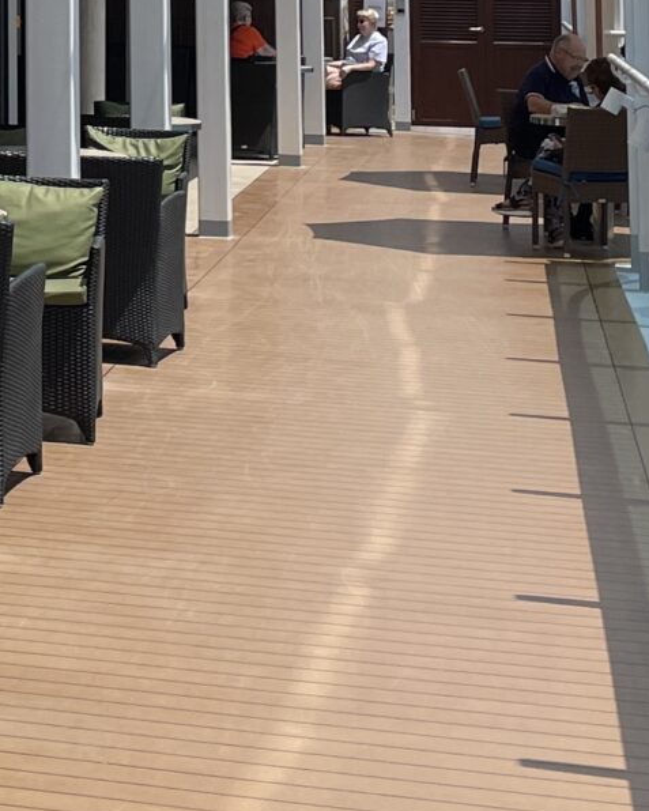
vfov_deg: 16.7
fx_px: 2616
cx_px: -174
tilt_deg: +3.8
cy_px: -226
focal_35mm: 109
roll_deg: -0.4
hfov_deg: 13.7
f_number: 1.6
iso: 32
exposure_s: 1/5291
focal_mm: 4.2
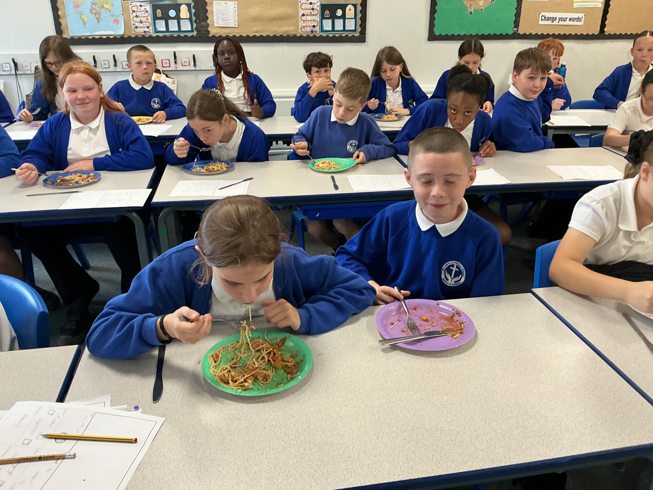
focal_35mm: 29
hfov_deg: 61.7
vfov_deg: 48.2
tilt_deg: -27.5
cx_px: 326
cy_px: 245
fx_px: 547
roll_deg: -1.0
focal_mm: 3
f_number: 1.8
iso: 100
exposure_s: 1/60
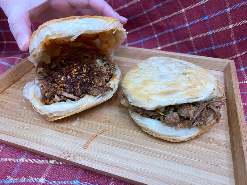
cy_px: 92
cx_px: 124
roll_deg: +1.5
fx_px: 186
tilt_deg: -40.5
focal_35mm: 26
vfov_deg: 53.1
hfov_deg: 67.3
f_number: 1.8
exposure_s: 1/60
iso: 250
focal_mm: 4.25
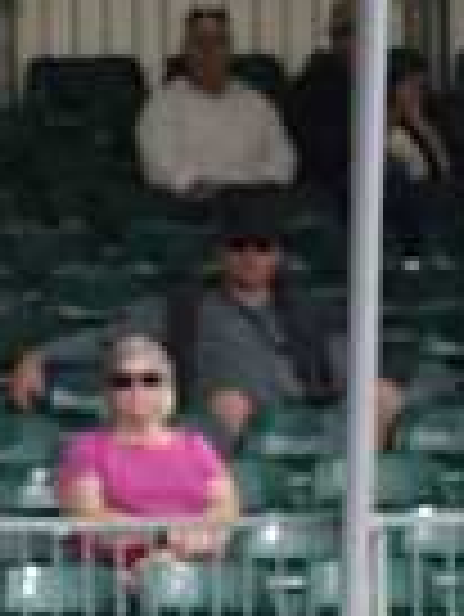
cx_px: -797
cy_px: 526
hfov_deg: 0.9
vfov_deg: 1.2
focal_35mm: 1630
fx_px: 29087
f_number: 9
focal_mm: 400
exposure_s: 1/1000
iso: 1250
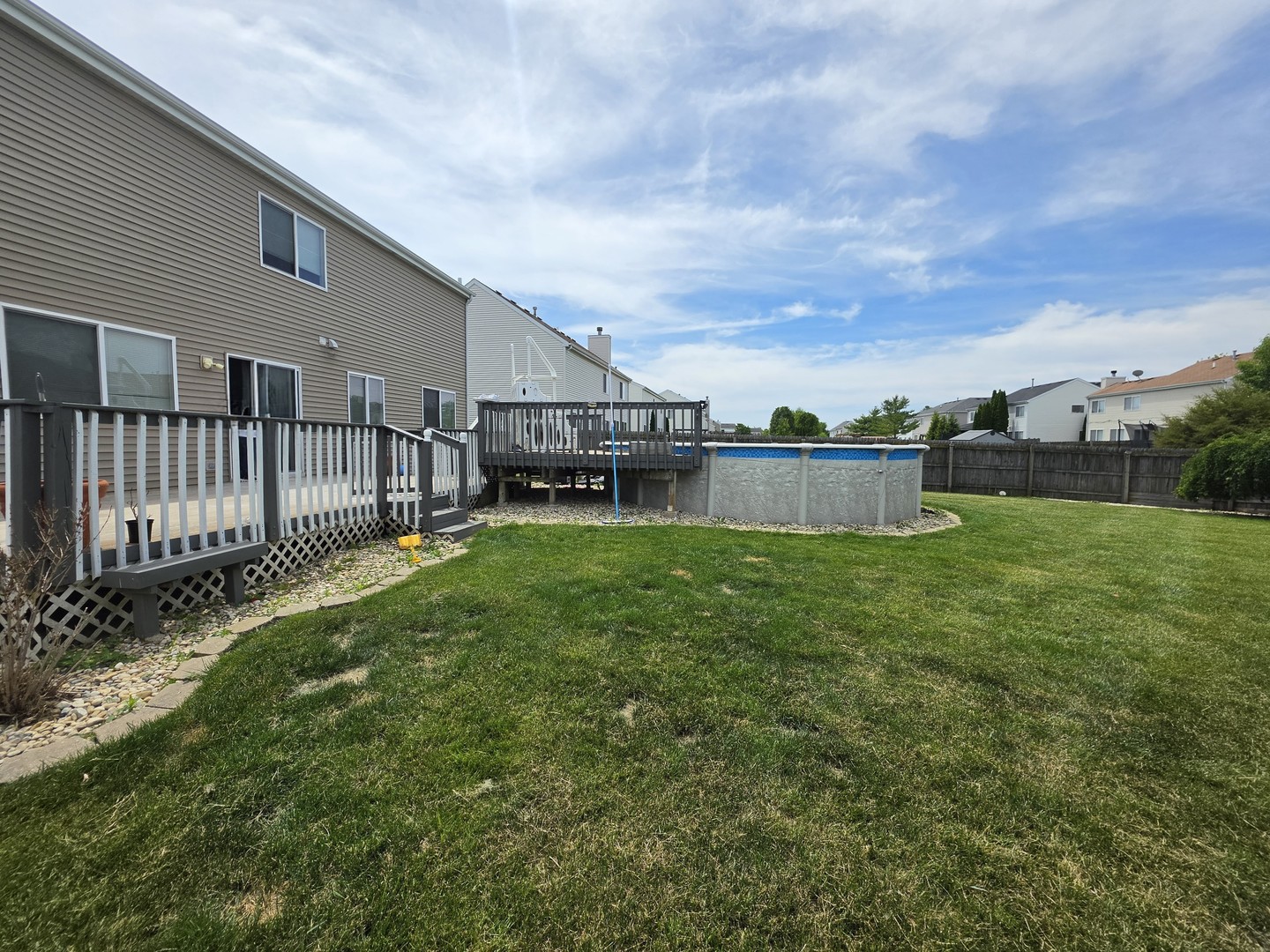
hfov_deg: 106.2
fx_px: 477
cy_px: 476
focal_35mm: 13
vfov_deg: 89.9
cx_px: 635
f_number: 1.9
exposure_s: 1/2503
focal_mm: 2.2
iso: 32
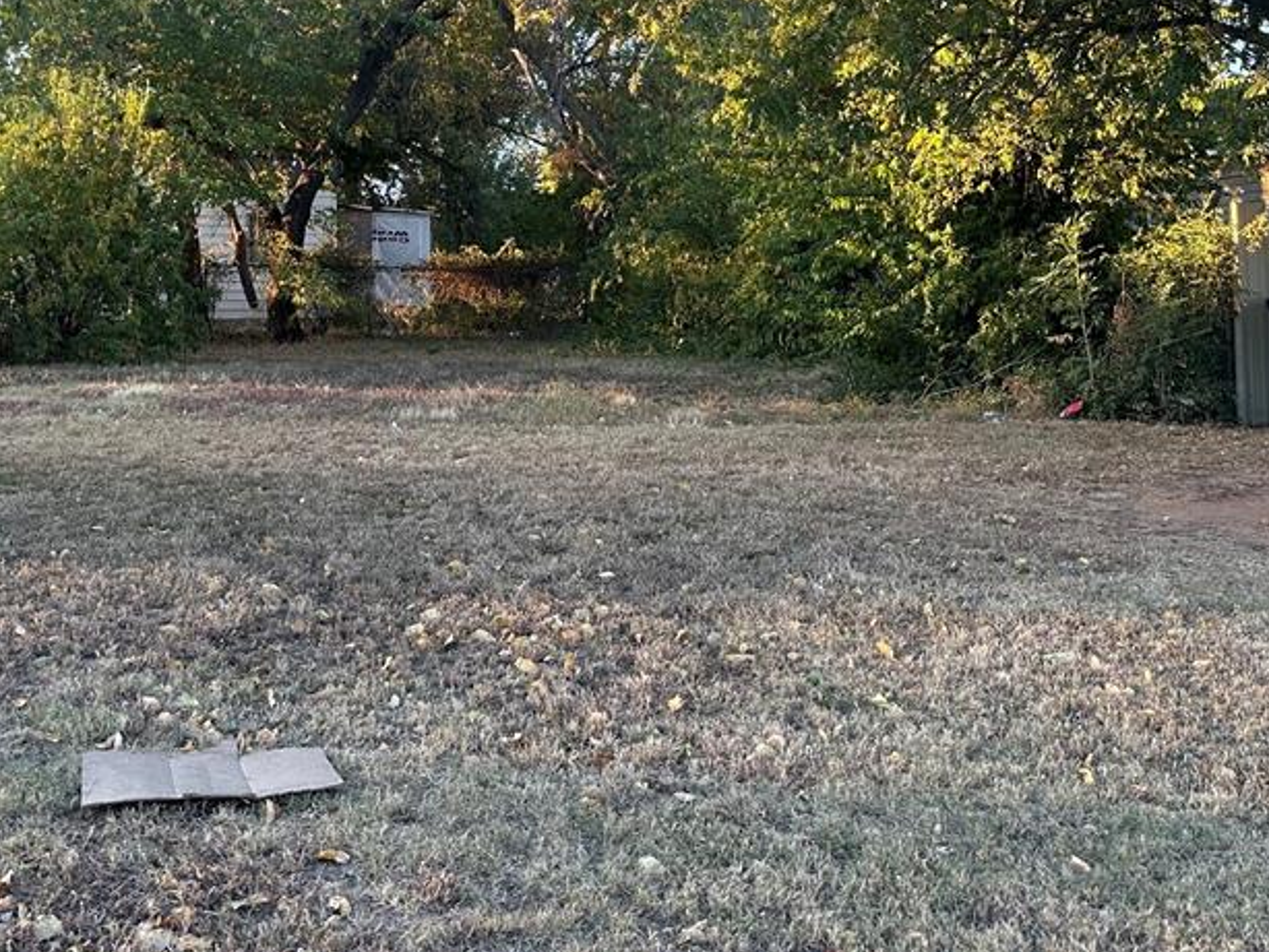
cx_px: 360
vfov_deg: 35.1
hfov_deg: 45.6
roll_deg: +0.7
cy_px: 223
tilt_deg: +3.7
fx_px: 1467
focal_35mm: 40
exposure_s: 1/164
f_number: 1.78
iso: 64
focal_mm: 6.86
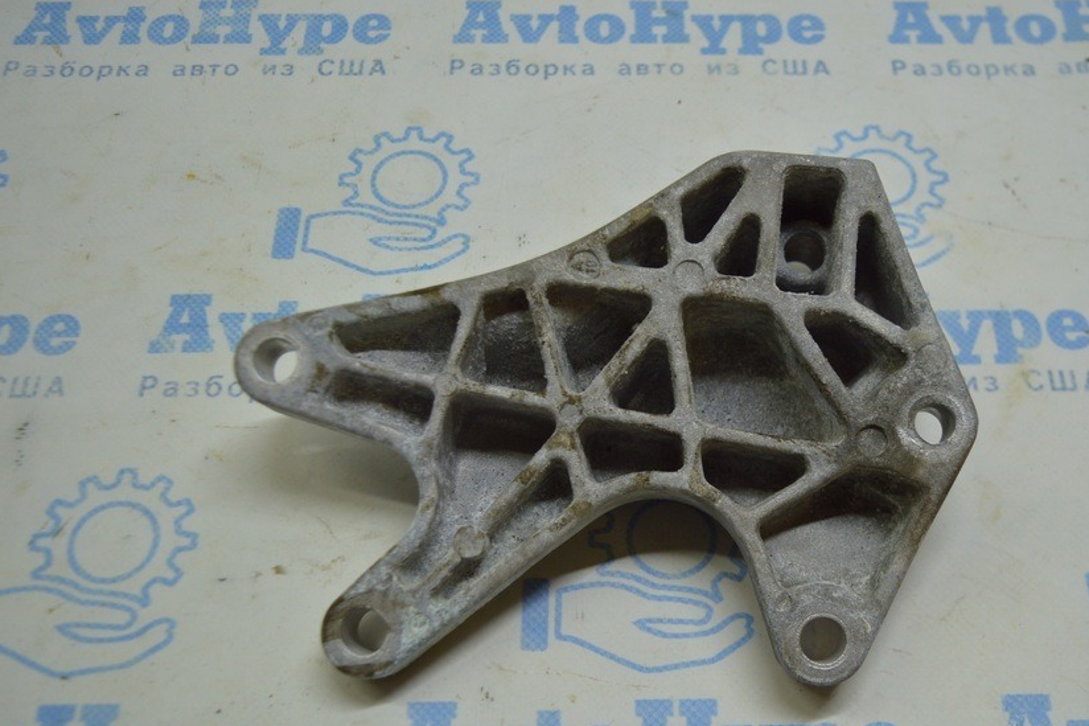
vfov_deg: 32.5
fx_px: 1240
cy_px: 428
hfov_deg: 47.3
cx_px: 626
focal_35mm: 41
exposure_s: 1/125
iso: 400
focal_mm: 22
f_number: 3.8
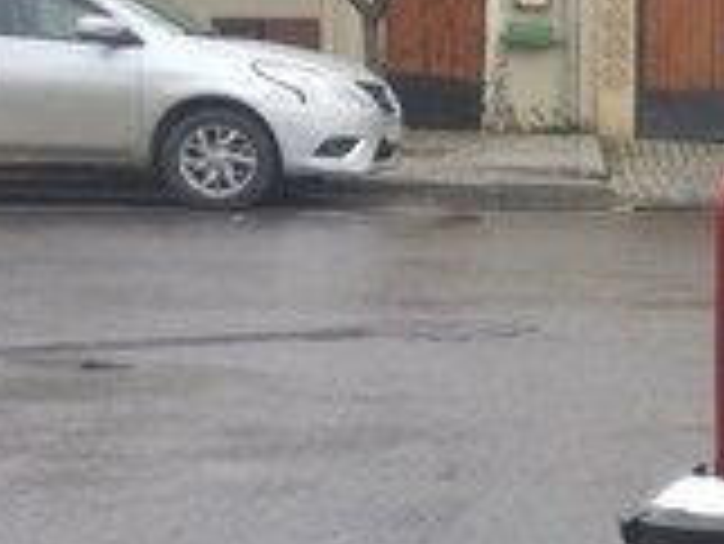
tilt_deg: -6.6
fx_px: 2491
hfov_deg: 14.5
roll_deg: -1.5
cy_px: 303
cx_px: 1313
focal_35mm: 119
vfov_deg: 12.5
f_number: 2.2
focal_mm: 4.15
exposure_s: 1/104
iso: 32
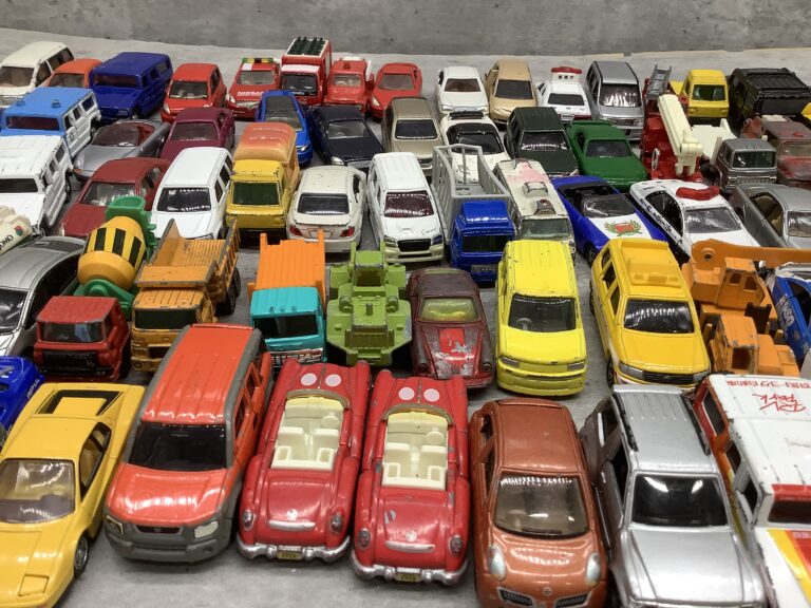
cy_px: 304
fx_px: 726
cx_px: 406
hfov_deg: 58.4
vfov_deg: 45.4
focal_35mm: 31
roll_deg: +0.1
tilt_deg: -31.7
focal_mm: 3.3
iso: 64
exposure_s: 1/100
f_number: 2.4
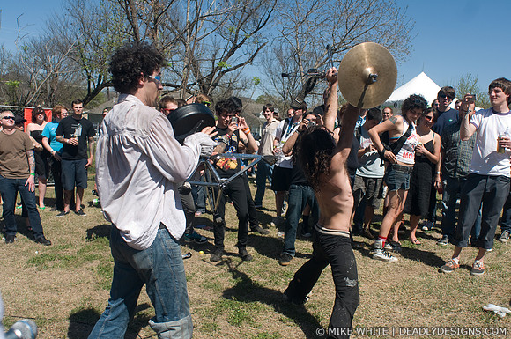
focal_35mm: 30
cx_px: 256
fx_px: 425
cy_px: 170
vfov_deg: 43.5
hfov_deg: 62.0
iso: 100
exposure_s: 1/800
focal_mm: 20
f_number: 4
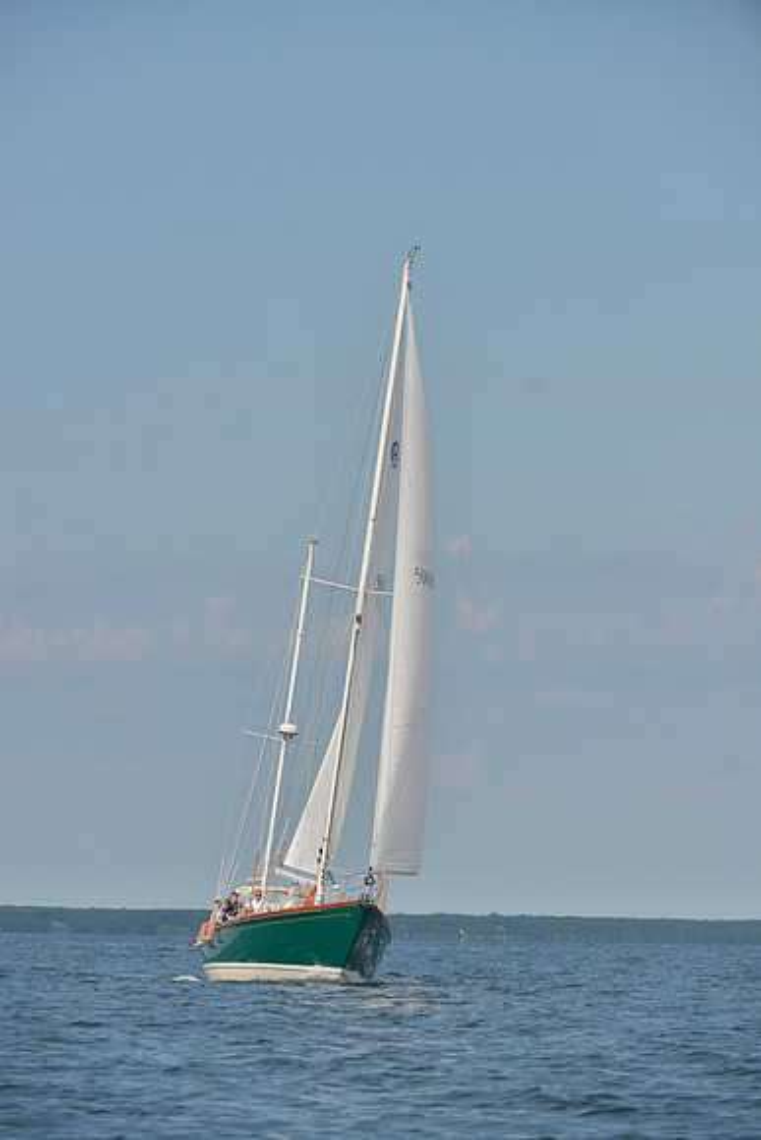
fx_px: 6654
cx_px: 380
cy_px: 570
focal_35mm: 210
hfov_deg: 6.5
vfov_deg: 9.8
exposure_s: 1/1600
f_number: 7.1
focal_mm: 210
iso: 280
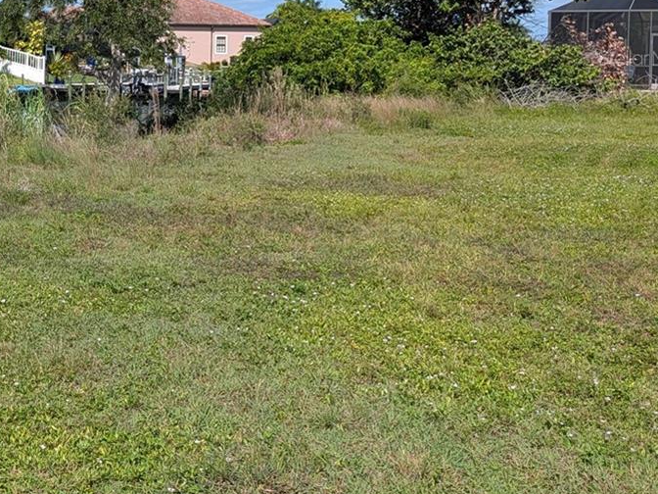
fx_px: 1083
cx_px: -90
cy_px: 58
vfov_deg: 25.0
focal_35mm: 57
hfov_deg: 29.9
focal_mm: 6.9
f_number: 1.68
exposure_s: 1/1361
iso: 20
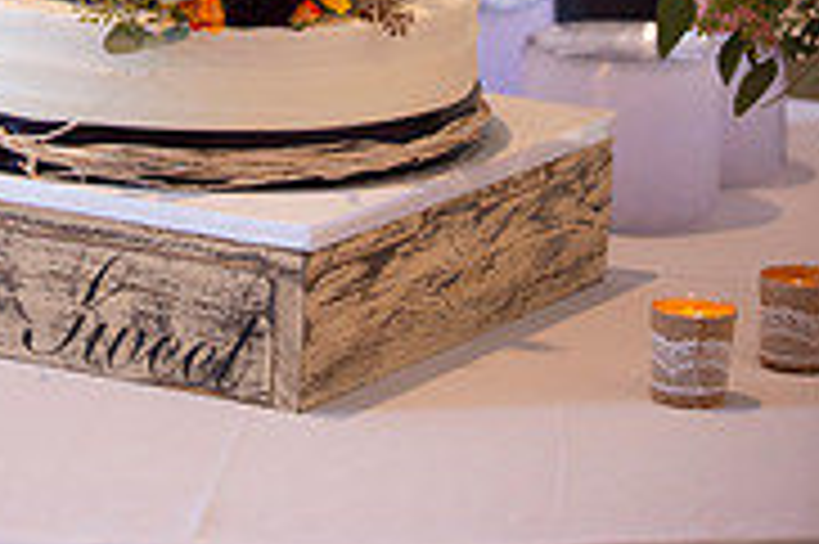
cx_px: 176
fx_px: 9273
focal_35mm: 408
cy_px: -459
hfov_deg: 5.1
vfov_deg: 3.3
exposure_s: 1/160
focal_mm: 165
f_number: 2.8
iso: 1600
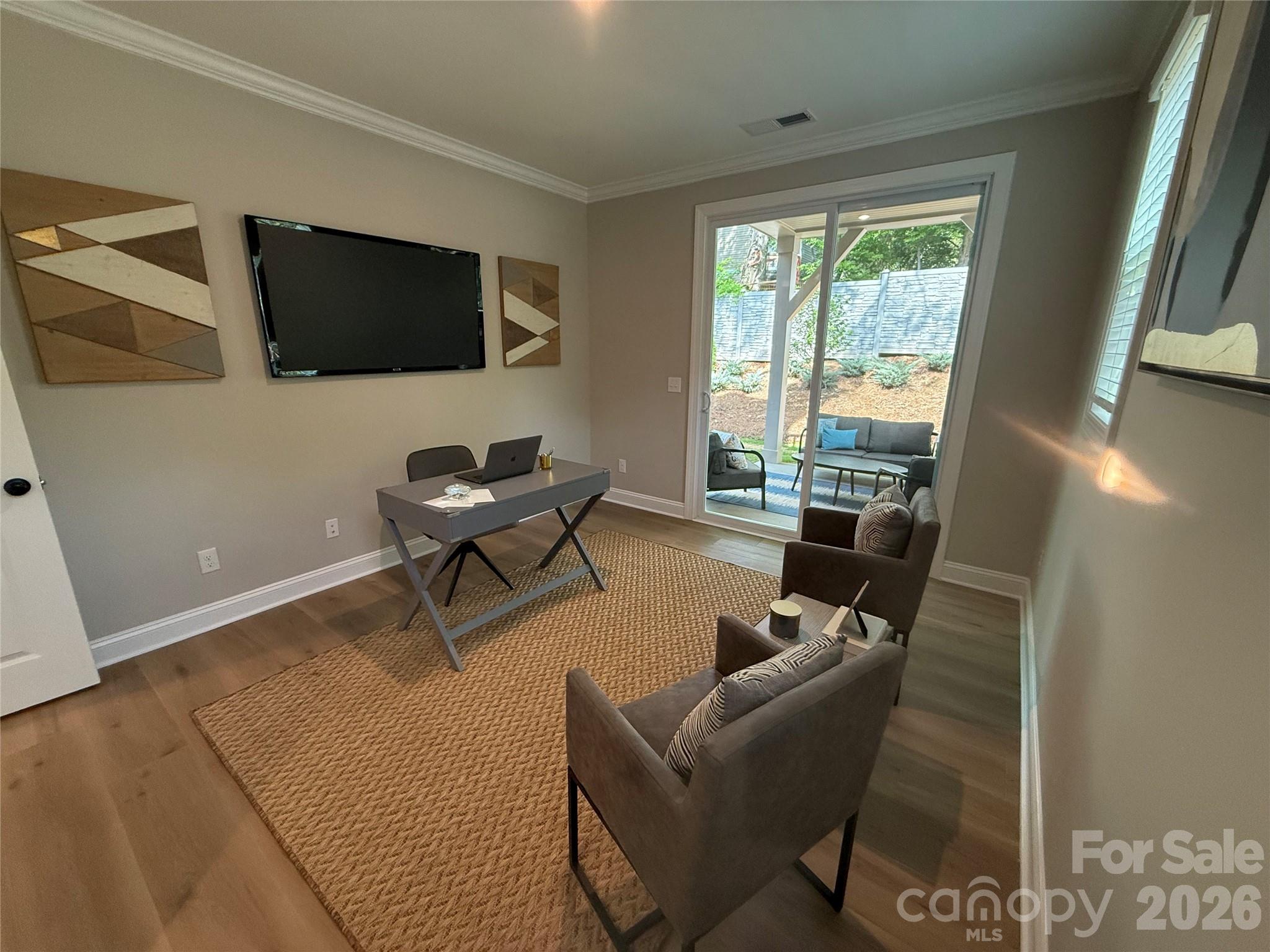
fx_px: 514
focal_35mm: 14
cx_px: 635
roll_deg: -1.8
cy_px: 476
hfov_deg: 102.1
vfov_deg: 85.7
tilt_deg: -14.6
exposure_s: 1/120
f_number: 2.2
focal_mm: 2.22
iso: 250
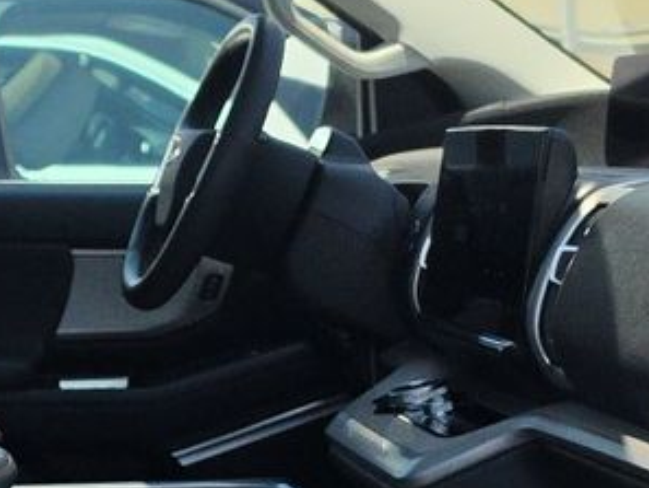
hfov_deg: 15.9
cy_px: 514
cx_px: 216
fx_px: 2326
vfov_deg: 11.8
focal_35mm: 124
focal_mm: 6.5
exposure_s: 1/7058
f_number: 1.4
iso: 65
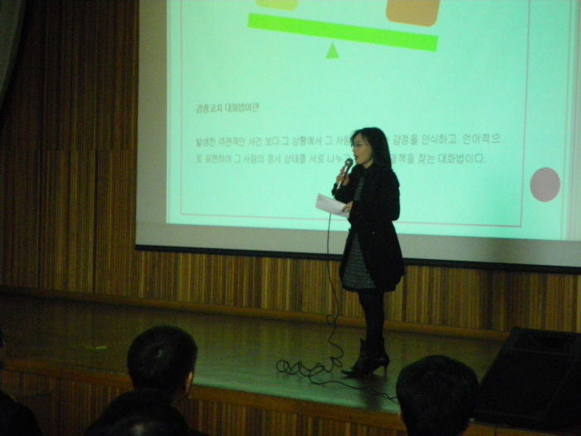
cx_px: 290
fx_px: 1326
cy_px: 218
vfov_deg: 18.7
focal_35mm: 79
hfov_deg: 24.7
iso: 800
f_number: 4.6
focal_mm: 13.9
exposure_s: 1/8
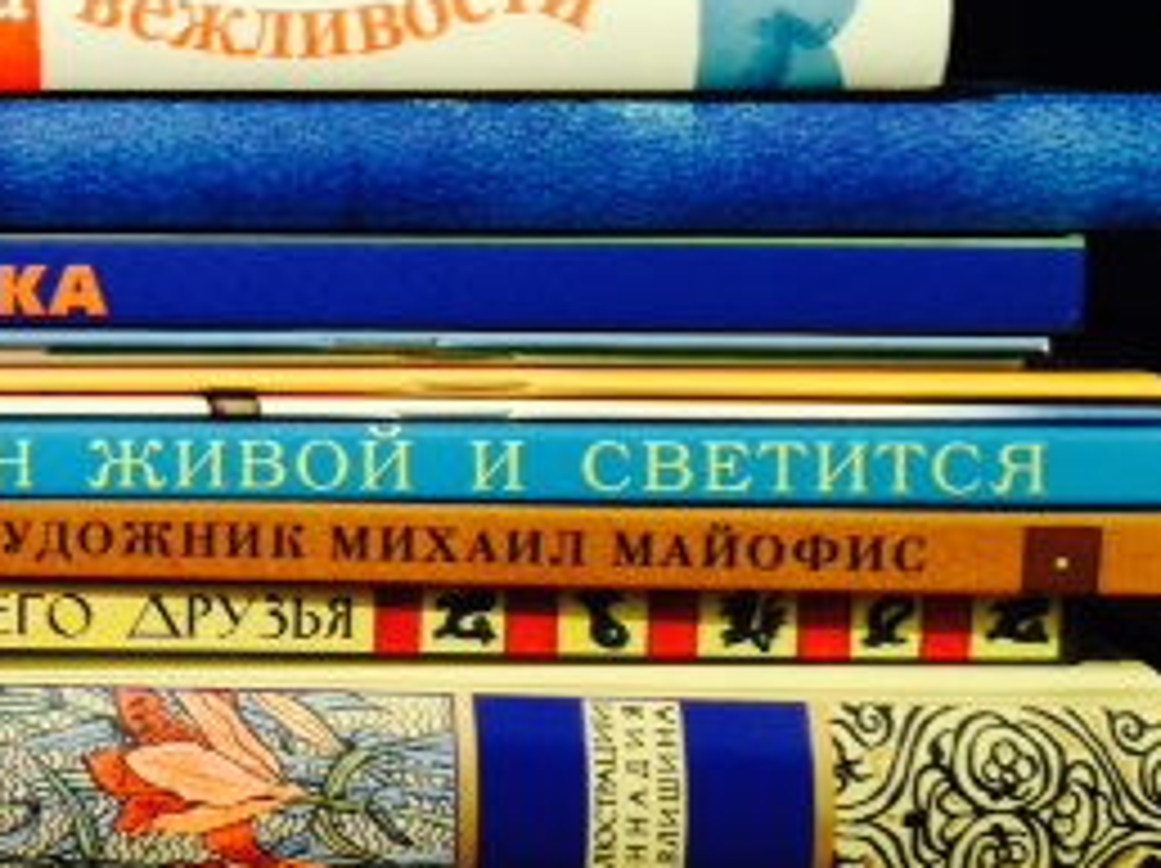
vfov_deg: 17.8
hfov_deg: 22.3
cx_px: -176
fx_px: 2748
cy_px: 157
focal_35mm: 82
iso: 50
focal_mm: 4.12
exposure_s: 1/1022
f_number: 2.4
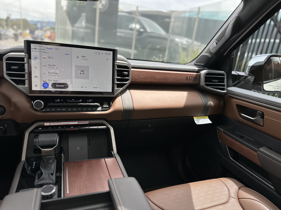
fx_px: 195
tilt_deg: -16.8
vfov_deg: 56.8
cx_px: 140
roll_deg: -8.0
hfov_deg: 71.6
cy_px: 105
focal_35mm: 24
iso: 80
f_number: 1.78
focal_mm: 6.86
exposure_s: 1/952
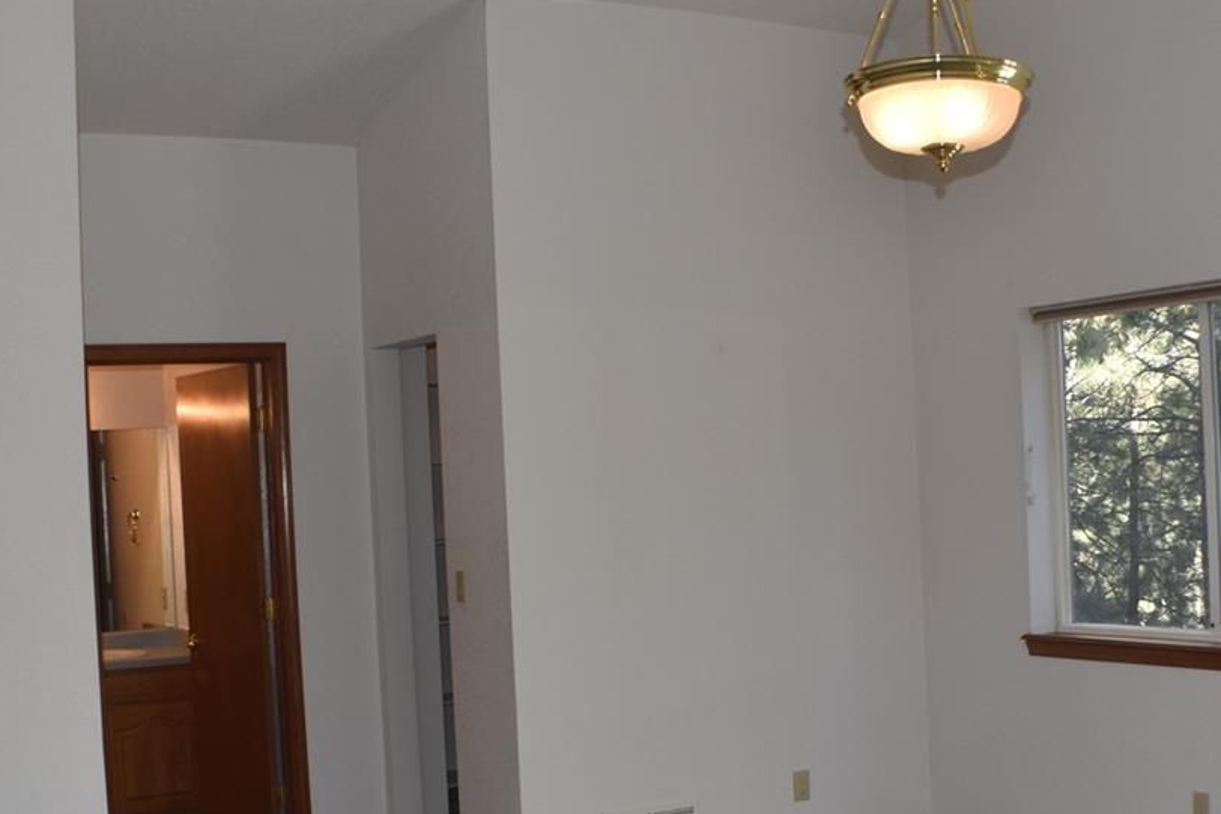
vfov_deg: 19.9
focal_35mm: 68
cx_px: 668
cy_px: 555
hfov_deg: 29.7
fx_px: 2305
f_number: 5.6
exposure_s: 1/125
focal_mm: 23
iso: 400
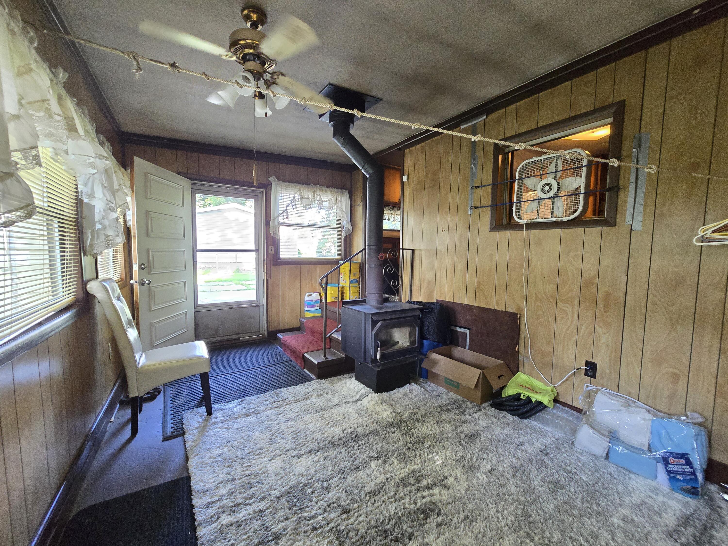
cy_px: 273
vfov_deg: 89.9
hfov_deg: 106.2
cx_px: 364
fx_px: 273
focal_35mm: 13
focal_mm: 2.2
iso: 640
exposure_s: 1/60
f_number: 2.2
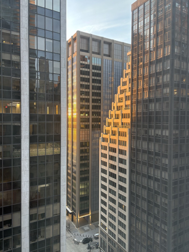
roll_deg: -0.4
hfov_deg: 53.1
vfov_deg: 67.3
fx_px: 189
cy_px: 126
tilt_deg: -1.8
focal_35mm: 26
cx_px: 94
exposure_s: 1/60
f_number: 1.6
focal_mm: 5.96
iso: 100
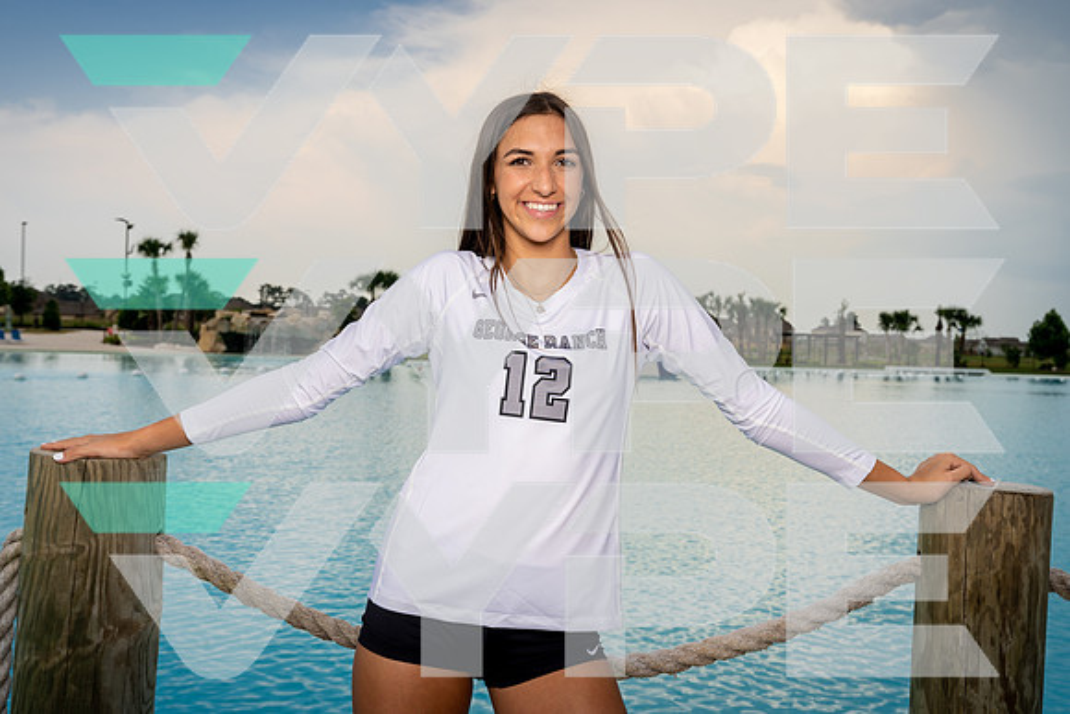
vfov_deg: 32.6
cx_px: 535
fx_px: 1219
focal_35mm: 41
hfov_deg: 47.4
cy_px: 357
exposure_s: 1/200
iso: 100
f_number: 8
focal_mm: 41
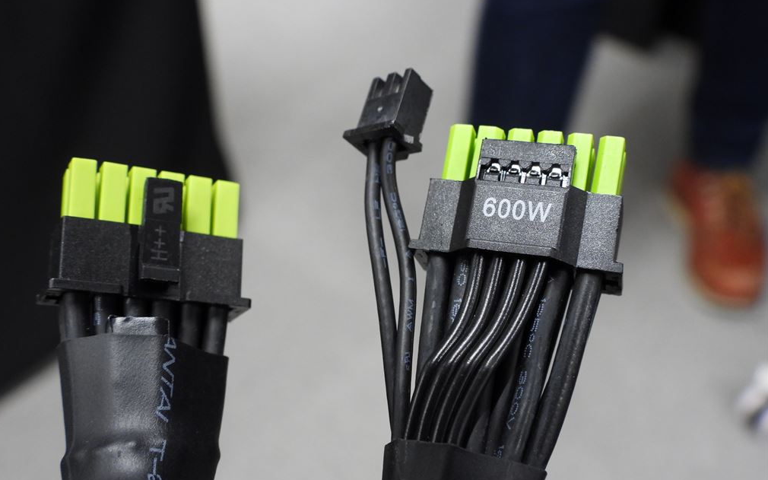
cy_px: 277
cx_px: 381
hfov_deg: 46.2
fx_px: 900
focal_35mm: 43
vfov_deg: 29.8
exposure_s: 1/30
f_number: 3.2
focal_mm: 7.1
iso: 320
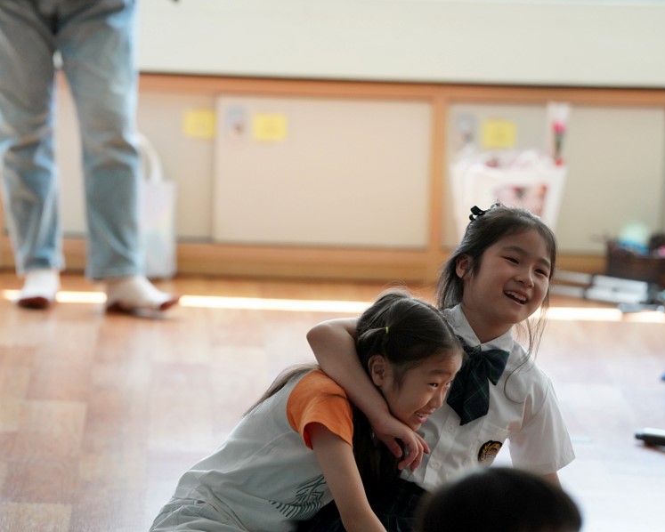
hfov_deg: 8.5
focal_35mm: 226
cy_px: 266
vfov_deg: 6.8
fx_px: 4449
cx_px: 315
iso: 4000
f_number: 4
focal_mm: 200
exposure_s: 1/250
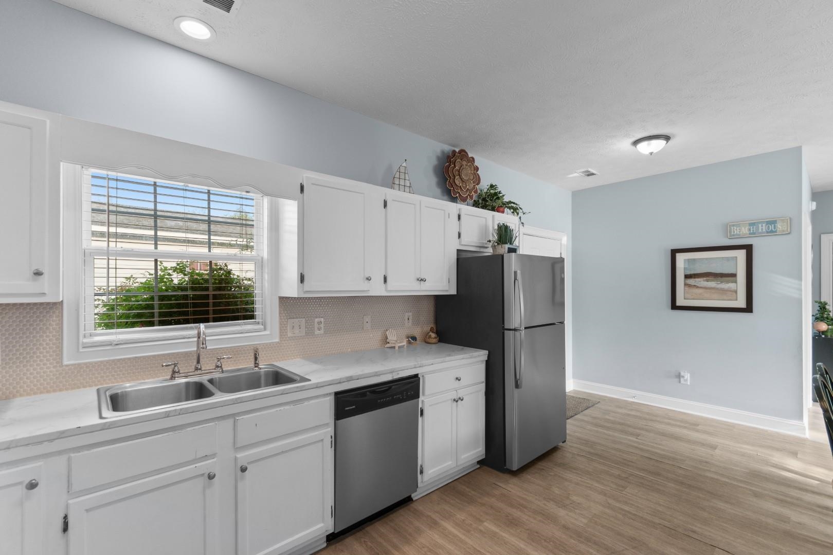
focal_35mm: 15
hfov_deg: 100.4
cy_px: 278
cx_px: 416
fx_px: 347
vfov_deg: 77.3
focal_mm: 10
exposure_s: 1/8
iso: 100
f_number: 4.5
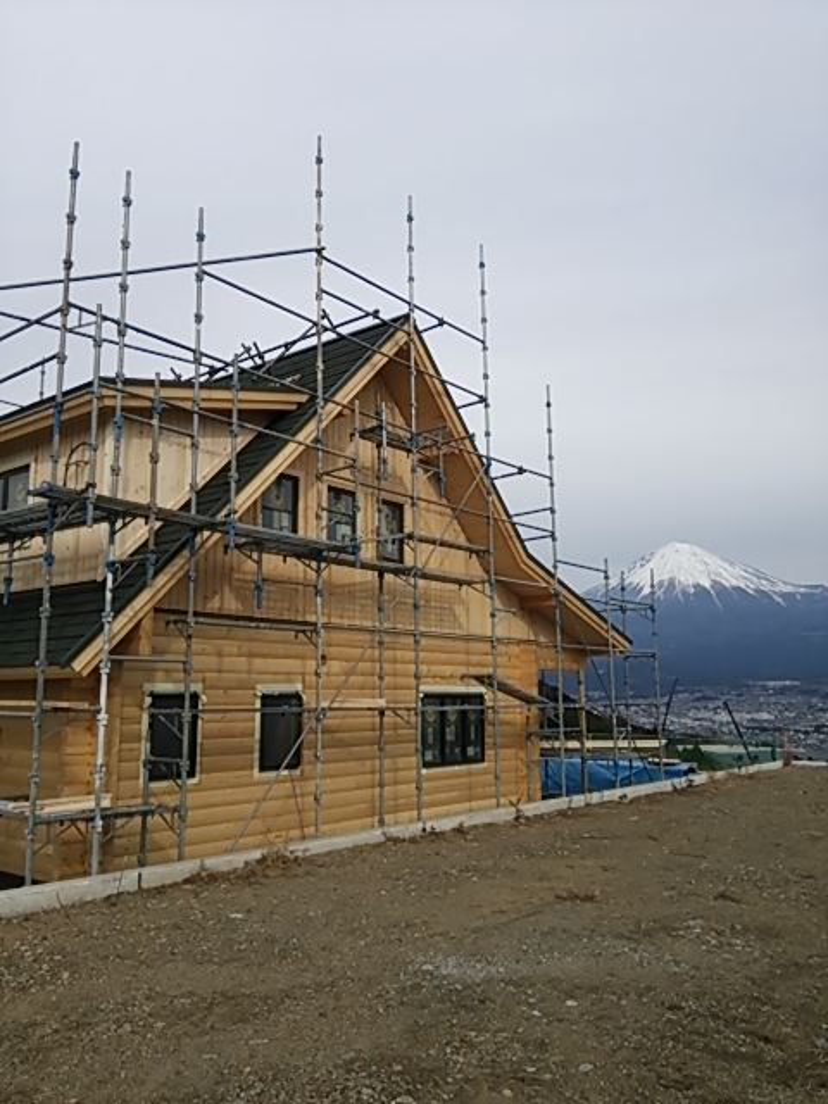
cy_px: 552
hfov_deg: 49.7
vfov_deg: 63.4
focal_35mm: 28
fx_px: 893
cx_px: 414
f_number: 2.5
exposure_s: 1/771
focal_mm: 4.21
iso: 32
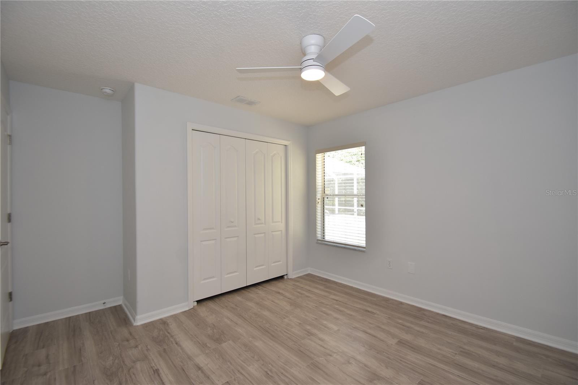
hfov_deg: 100.4
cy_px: 192
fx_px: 241
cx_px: 289
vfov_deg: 77.3
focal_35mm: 15
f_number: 4
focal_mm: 10
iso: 200
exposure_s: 1/60
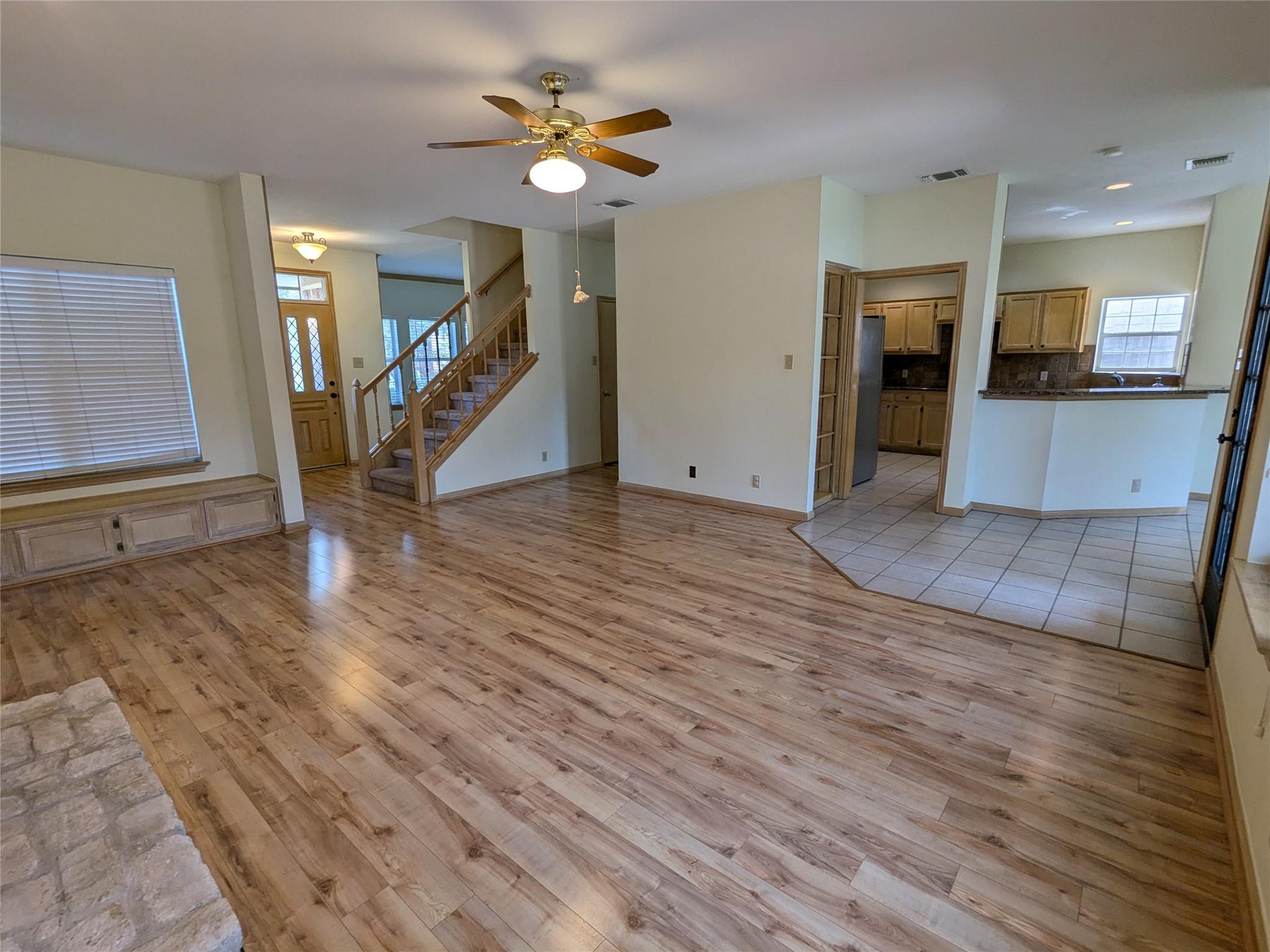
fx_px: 587
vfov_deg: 78.1
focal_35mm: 16
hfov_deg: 94.5
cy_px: 476
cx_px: 635
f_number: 2.2
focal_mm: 2.35
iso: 81
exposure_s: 1/60
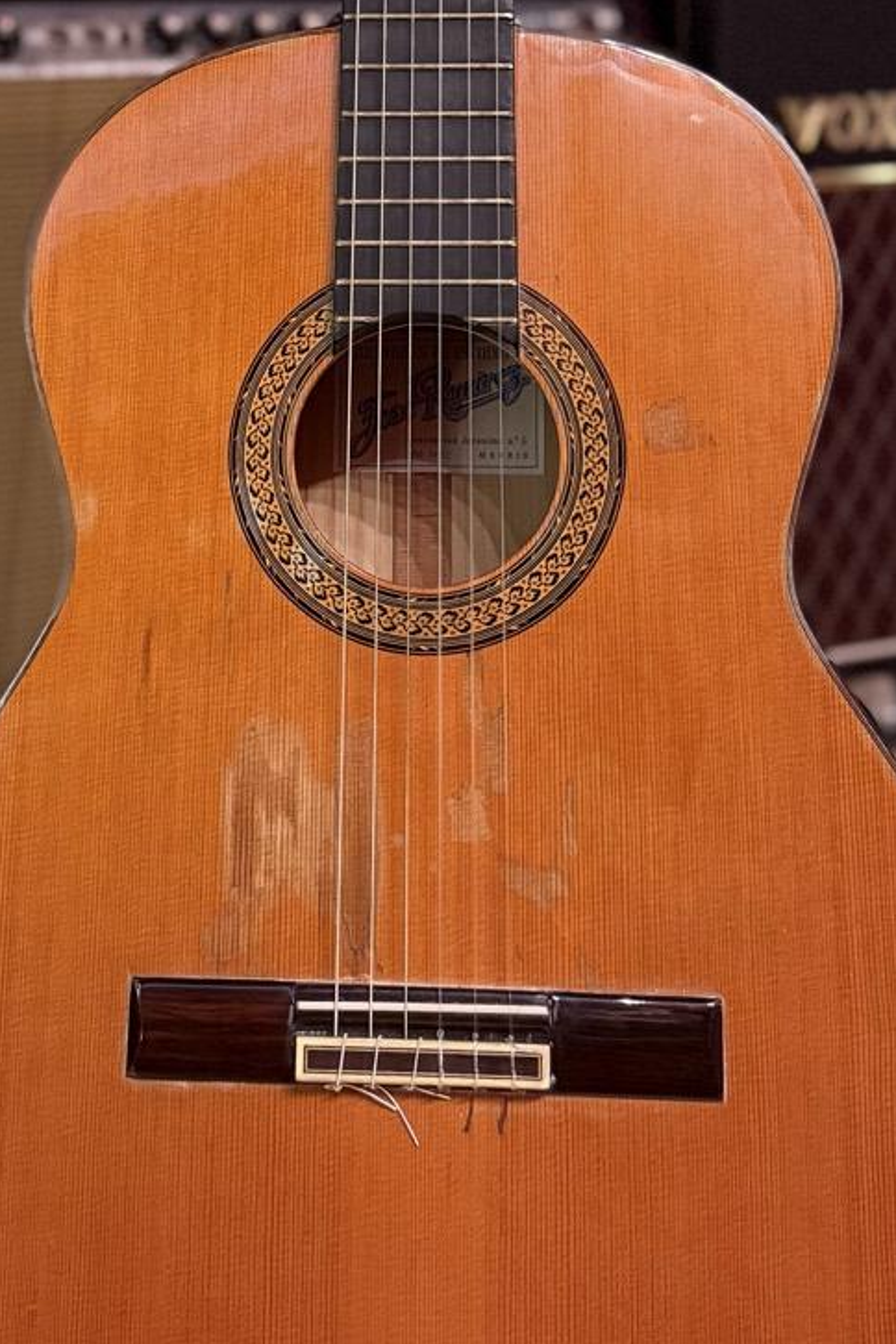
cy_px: 263
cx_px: 333
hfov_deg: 24.5
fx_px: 2053
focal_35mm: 55
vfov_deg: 35.1
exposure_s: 1/59
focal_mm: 6.76
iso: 500
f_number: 1.78
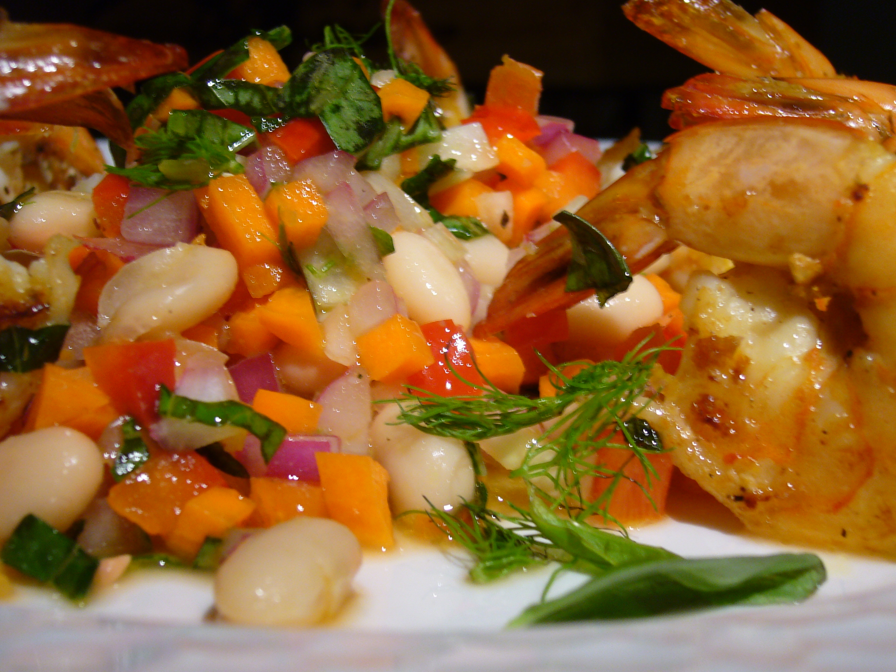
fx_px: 1424
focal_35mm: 55
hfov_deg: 34.9
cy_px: 364
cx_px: 462
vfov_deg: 26.6
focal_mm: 8.3
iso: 100
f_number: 3.3
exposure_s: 1/20
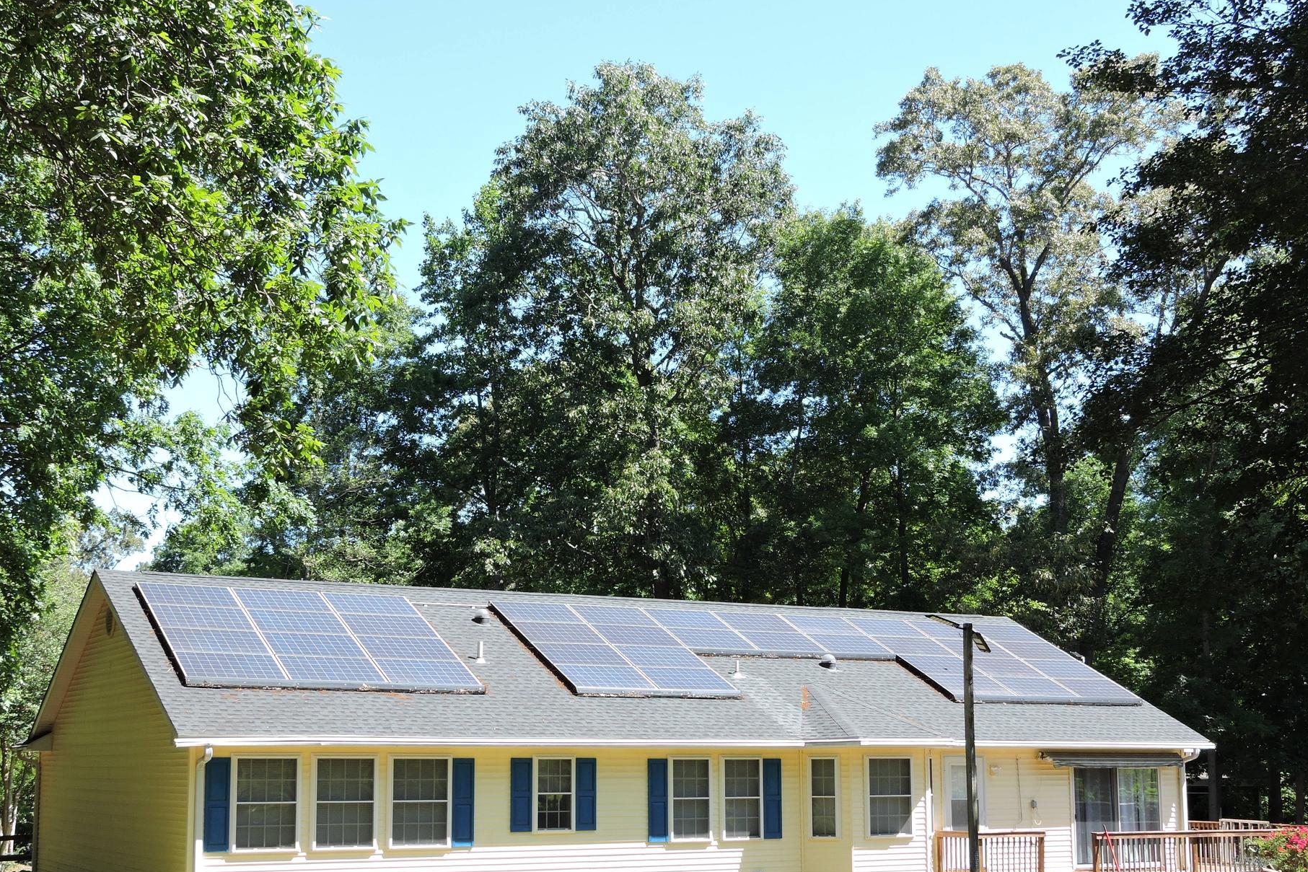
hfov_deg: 41.9
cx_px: 600
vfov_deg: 28.6
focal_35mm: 47
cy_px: 529
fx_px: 1708
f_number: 3.8
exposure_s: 1/250
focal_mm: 7.2
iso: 100
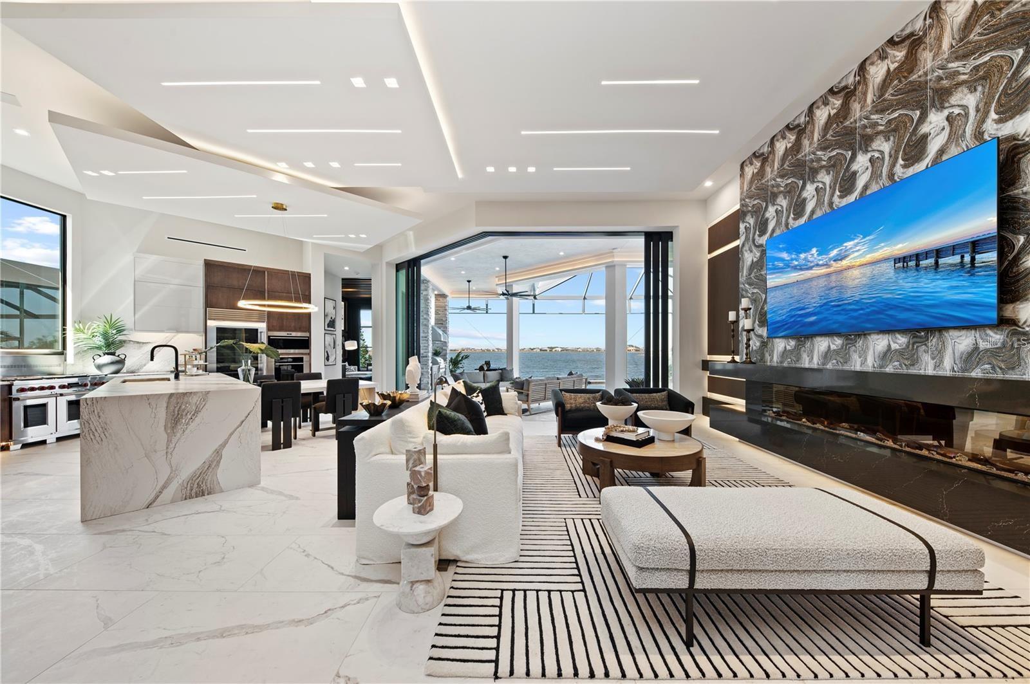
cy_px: 342
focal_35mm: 12
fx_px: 343
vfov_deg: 89.9
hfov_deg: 112.7
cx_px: 515
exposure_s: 1/5
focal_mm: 12
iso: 200
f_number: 9
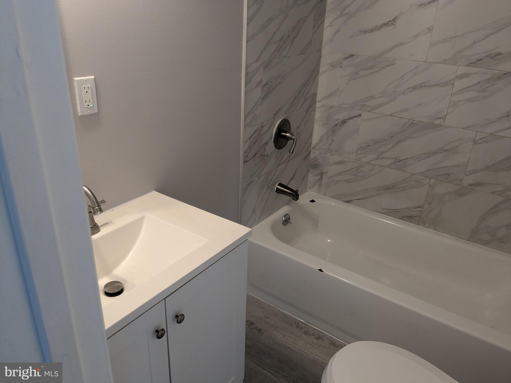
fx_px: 399
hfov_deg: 65.3
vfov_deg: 51.4
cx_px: 256
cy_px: 192
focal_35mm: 27
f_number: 1.73
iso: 102
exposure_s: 1/24
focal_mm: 4.38
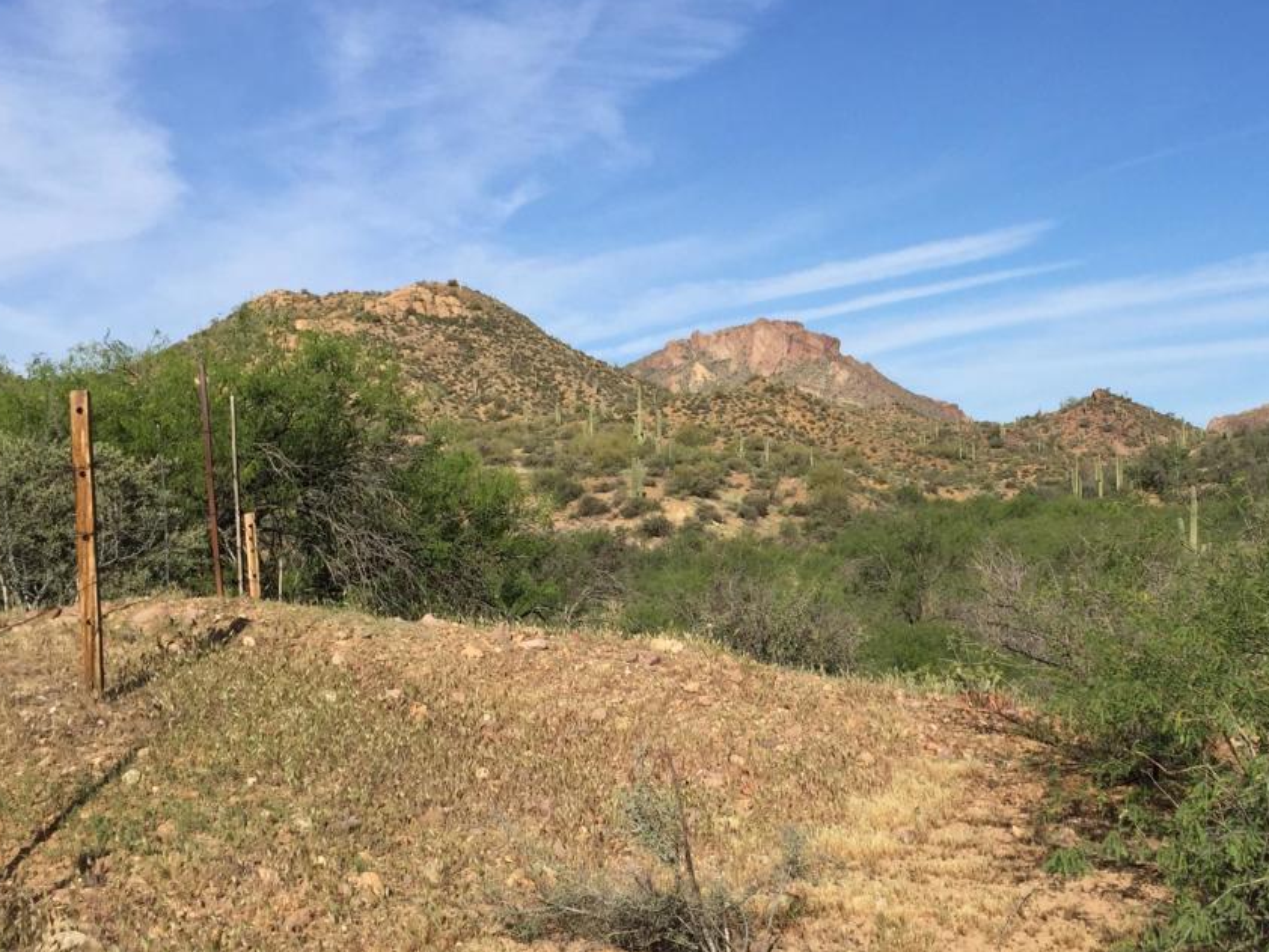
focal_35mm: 47
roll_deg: +0.5
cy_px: 566
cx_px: 956
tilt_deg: -1.9
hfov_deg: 39.3
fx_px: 1723
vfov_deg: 30.8
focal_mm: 4.15
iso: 32
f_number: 2.2
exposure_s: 1/2639
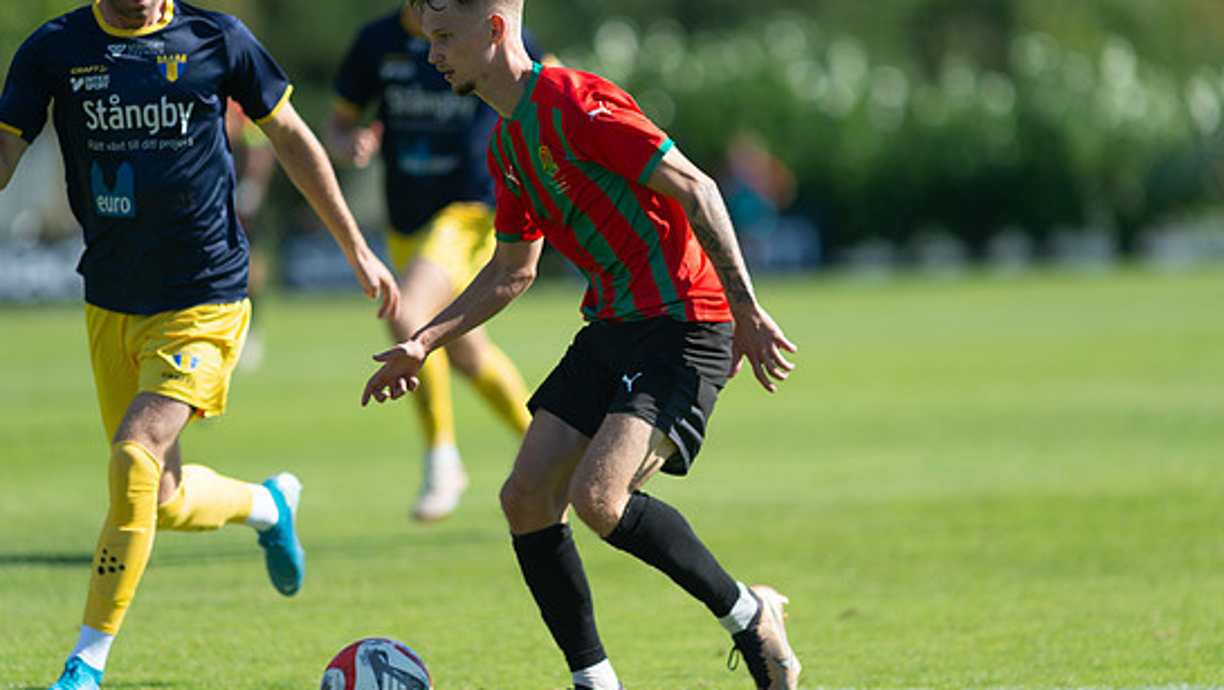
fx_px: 10844
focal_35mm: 334
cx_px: 579
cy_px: 270
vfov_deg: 3.6
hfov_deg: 6.5
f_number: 3.2
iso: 140
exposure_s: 1/2000
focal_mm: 300
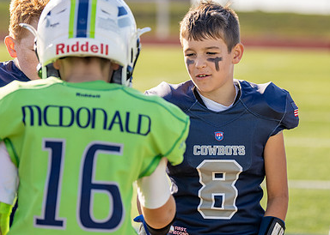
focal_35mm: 179
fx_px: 1677
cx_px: 207
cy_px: 93
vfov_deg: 8.0
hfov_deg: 11.2
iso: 100
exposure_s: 1/1000
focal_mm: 113
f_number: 2.8
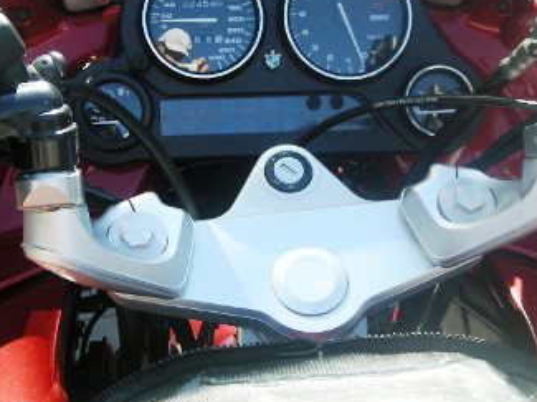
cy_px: 30
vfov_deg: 20.8
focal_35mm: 69
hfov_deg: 28.2
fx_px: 1069
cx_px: 261
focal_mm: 5.7
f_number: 2.8
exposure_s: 1/208
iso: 50
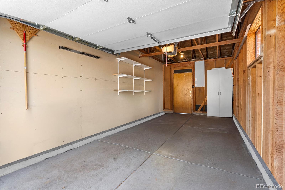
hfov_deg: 96.8
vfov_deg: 73.7
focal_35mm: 16
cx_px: 142
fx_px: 127
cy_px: 95
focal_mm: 16
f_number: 8
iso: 800
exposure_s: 1/10
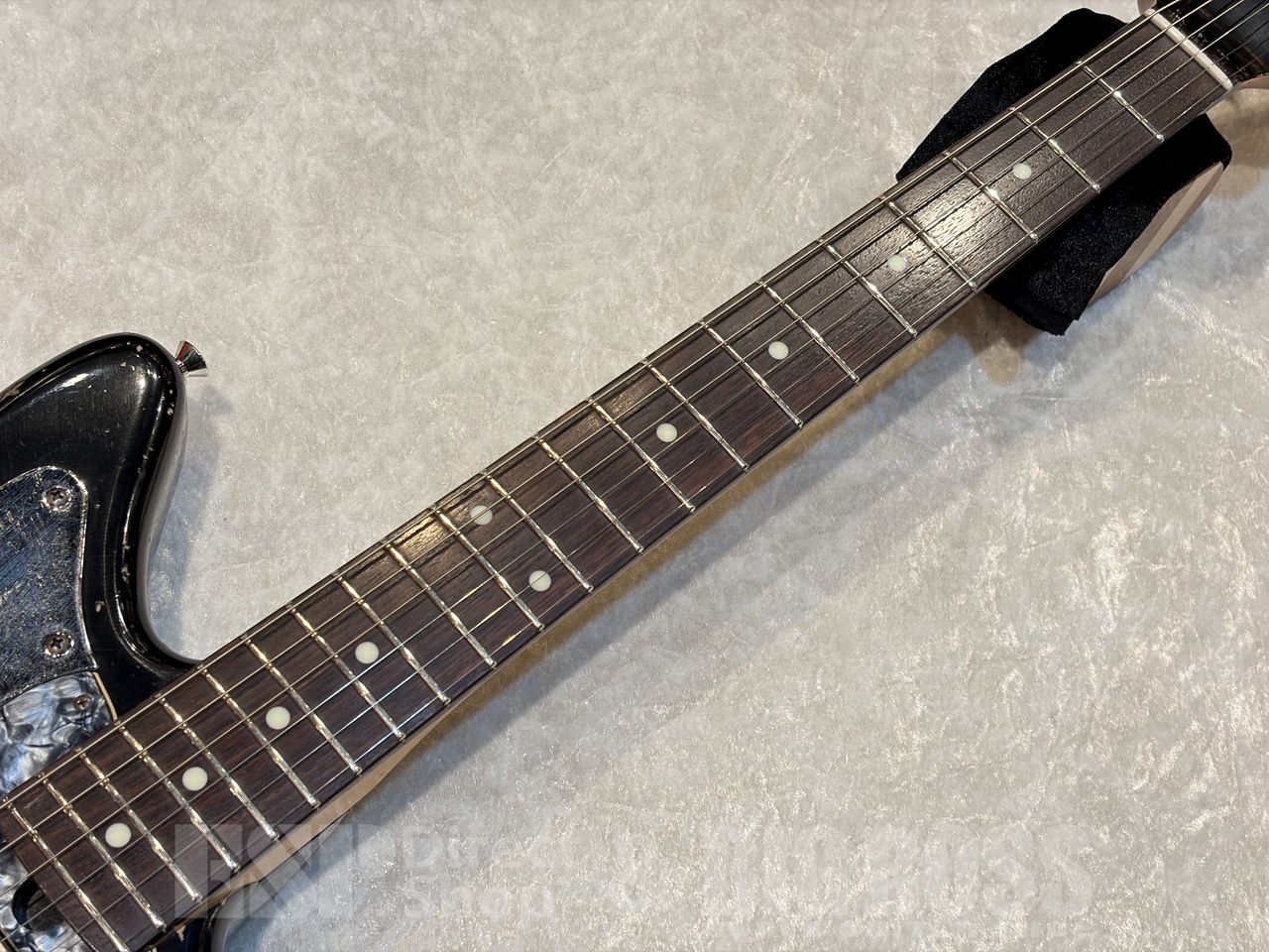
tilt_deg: -60.2
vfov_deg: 28.0
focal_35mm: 52
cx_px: 634
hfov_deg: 36.8
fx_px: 1906
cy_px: 476
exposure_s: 1/60
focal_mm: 5.96
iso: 80
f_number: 1.6
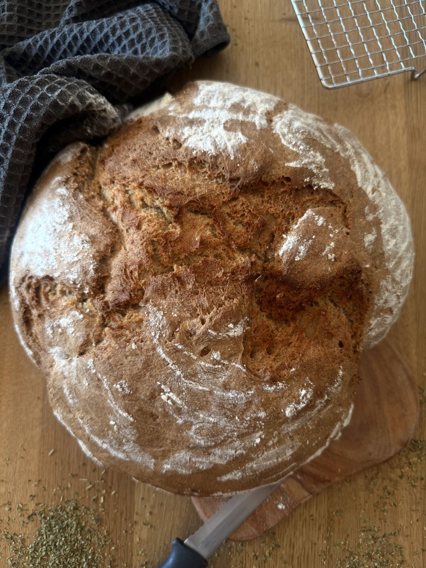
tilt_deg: -82.9
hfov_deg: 56.8
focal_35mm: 24
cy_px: 284
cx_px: 213
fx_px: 394
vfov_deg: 71.6
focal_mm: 6.76
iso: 125
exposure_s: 1/121
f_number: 1.78
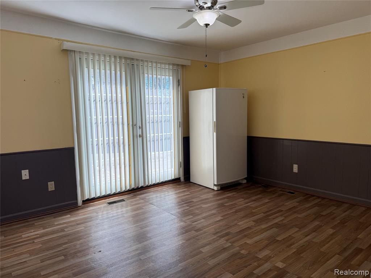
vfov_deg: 56.8
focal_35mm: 24
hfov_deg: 71.6
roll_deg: +0.8
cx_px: 186
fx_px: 257
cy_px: 139
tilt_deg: -6.5
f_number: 1.78
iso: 100
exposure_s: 1/813
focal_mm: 6.76
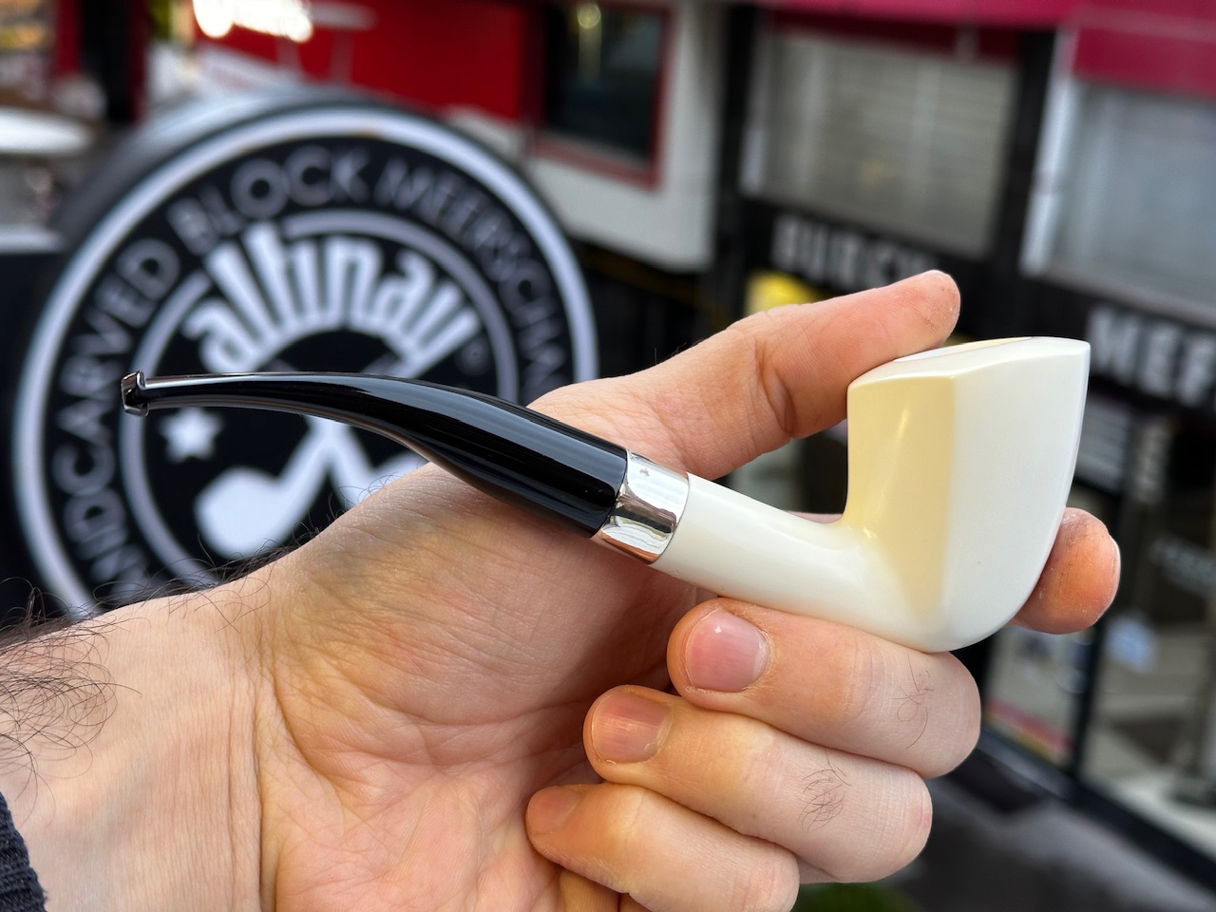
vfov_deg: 30.3
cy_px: 456
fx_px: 1686
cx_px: 608
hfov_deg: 39.7
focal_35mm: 48
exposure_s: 1/50
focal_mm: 6.86
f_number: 1.78
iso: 50
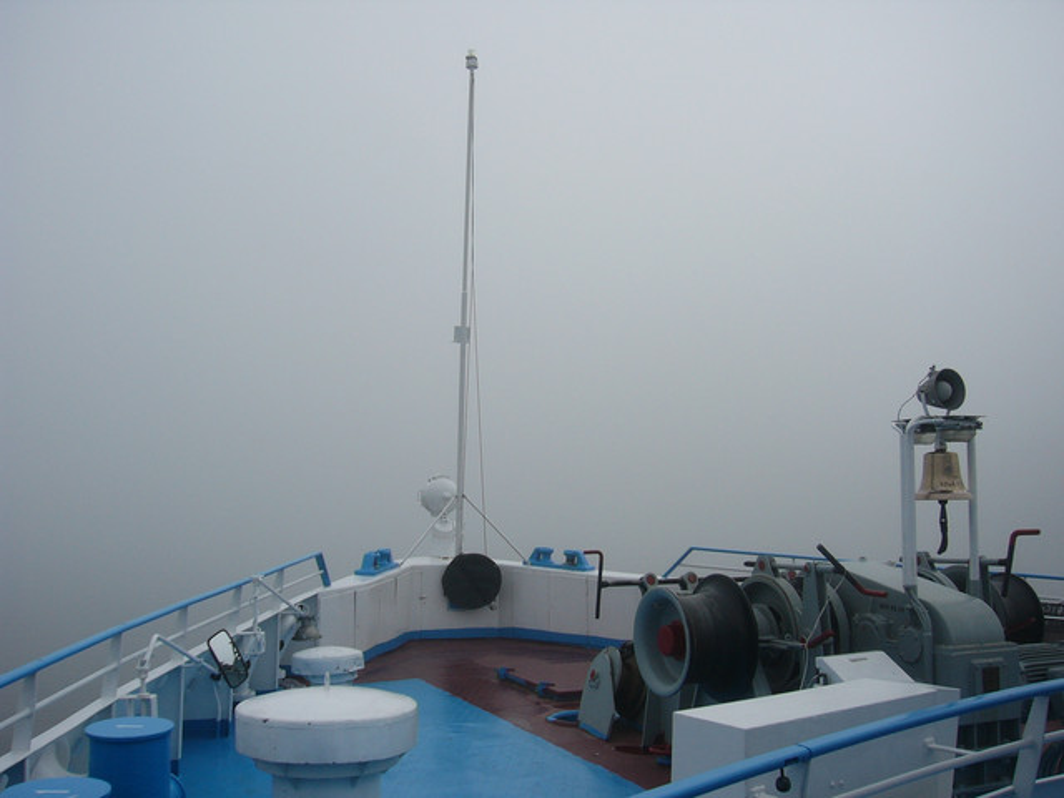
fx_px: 1076
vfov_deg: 40.7
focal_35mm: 35
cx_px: 532
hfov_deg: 52.6
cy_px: 399
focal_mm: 5.8
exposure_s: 1/125
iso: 50
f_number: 8
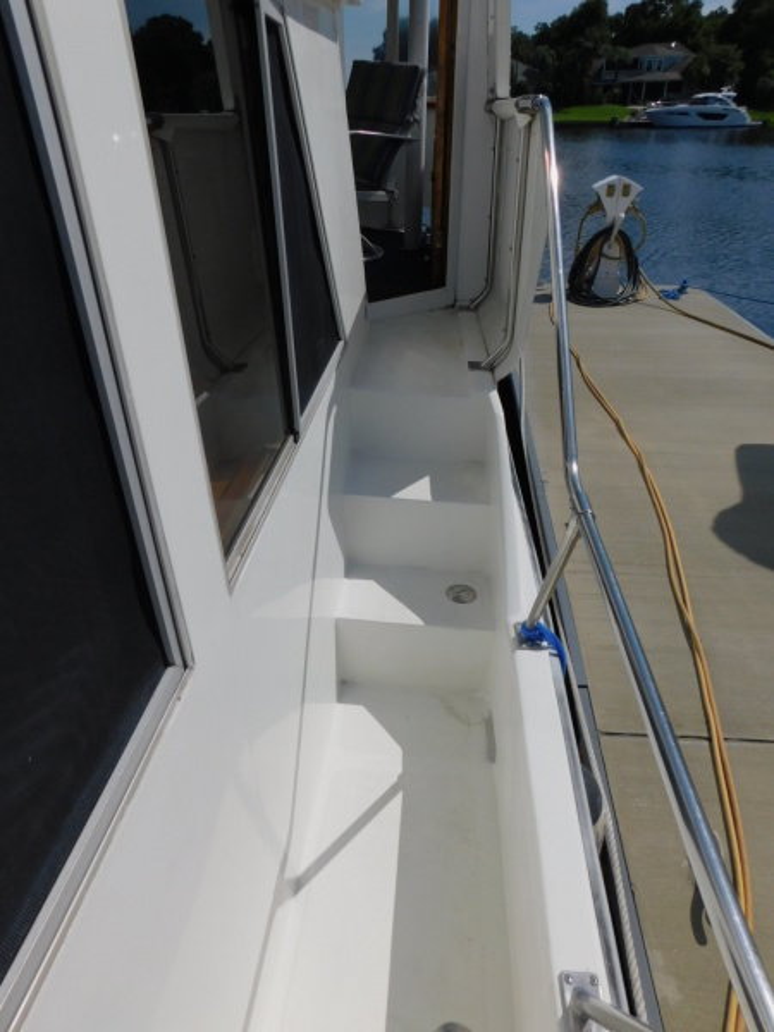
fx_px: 686
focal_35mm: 23
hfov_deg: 58.9
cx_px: 387
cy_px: 516
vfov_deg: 73.9
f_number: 6
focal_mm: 4
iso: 125
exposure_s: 1/1500
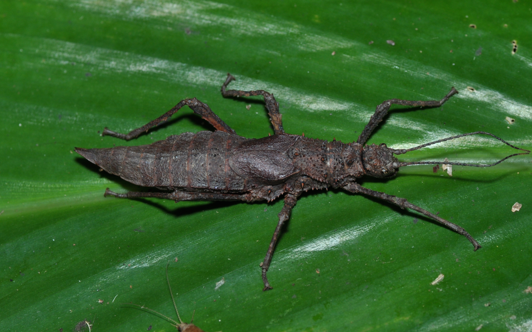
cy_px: 180
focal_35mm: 175
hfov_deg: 12.0
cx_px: 274
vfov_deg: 7.5
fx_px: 2537
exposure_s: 1/200
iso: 250
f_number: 13
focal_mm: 90
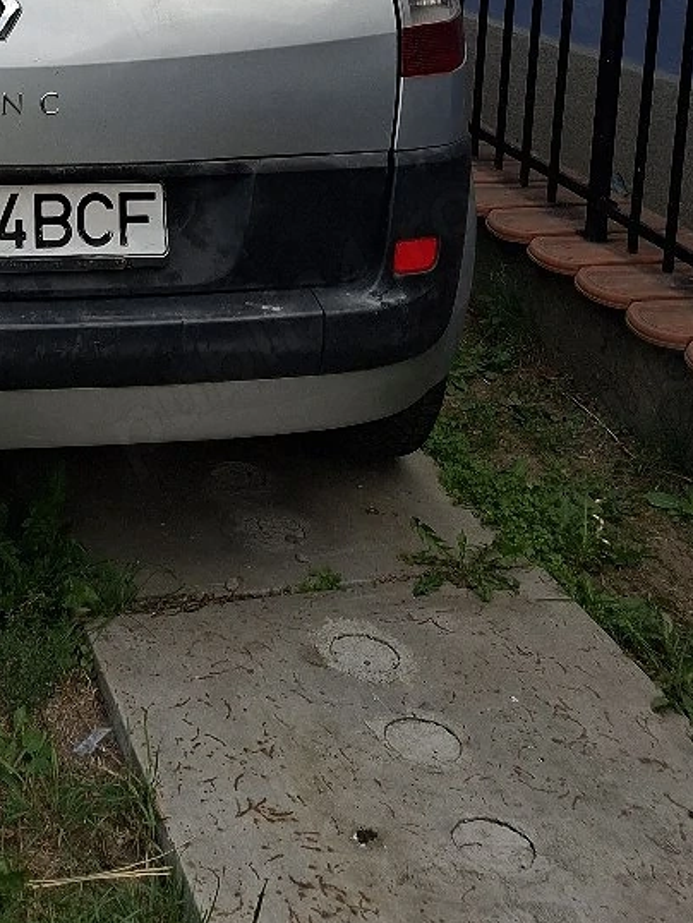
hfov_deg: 24.2
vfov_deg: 30.7
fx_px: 1520
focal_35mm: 57
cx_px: -38
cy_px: -56
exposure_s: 1/769
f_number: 1.8
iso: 50
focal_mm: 5.54
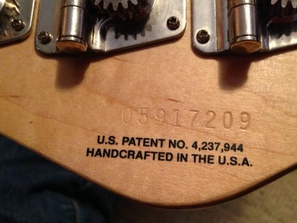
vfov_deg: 36.7
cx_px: 173
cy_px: 124
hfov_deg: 47.7
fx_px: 334
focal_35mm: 39
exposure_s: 1/15
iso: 500
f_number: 2.4
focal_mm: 4.1
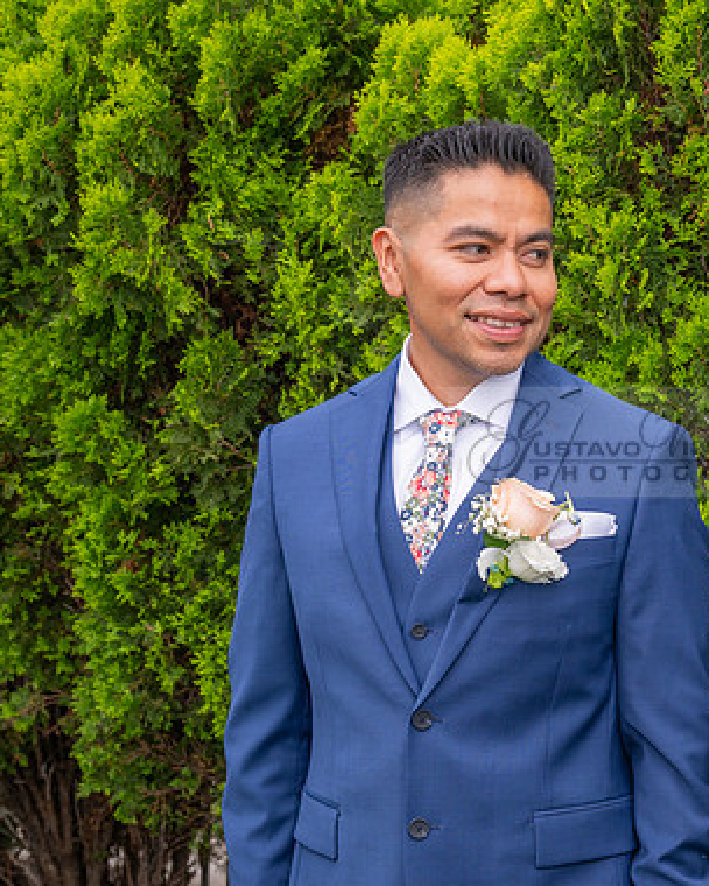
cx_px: 651
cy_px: 442
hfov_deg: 20.5
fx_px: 1915
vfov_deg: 26.1
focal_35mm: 73
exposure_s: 1/160
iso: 250
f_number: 8
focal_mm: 51
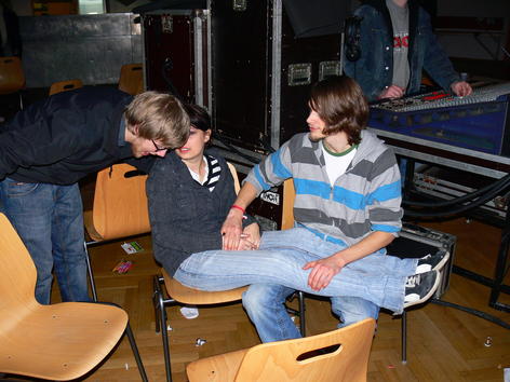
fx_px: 516
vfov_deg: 40.7
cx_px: 255
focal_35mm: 35
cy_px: 191
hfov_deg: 52.6
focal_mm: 7.4
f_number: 2.8
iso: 100
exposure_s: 1/30
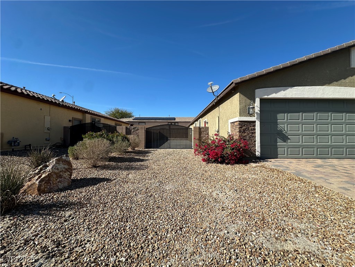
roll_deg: +0.0
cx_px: 178
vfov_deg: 85.7
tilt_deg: +0.4
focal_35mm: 14
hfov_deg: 102.1
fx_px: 144
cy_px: 134
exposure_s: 1/2174
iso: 50
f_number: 2.2
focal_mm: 2.22
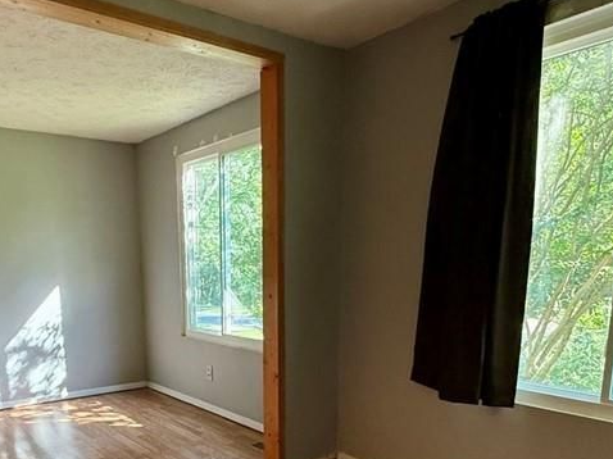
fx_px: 531
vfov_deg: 44.5
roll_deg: +1.4
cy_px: 365
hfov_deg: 59.4
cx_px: 242
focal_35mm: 30
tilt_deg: -10.3
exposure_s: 1/120
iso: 500
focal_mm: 2.22
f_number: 2.2
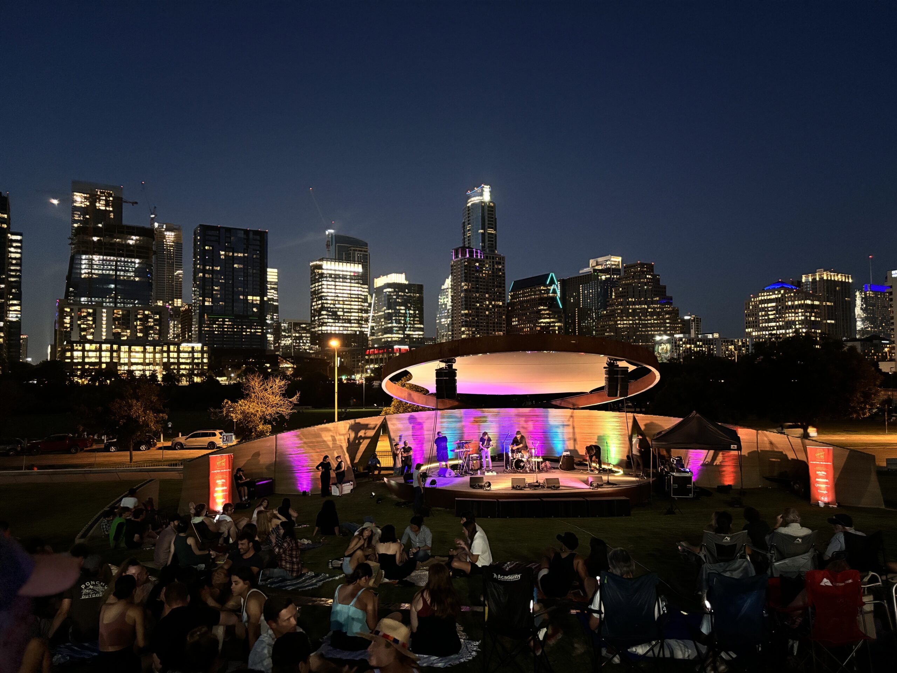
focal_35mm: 26
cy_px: 336
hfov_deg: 67.3
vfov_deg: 53.1
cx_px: 448
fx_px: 674
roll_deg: +0.4
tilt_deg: +3.1
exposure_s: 1/24
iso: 1000
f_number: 1.6
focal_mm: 5.96
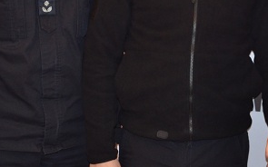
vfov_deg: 9.3
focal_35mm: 141
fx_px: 1029
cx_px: 218
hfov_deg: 14.7
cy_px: 37
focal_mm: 34
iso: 800
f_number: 5
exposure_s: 1/60
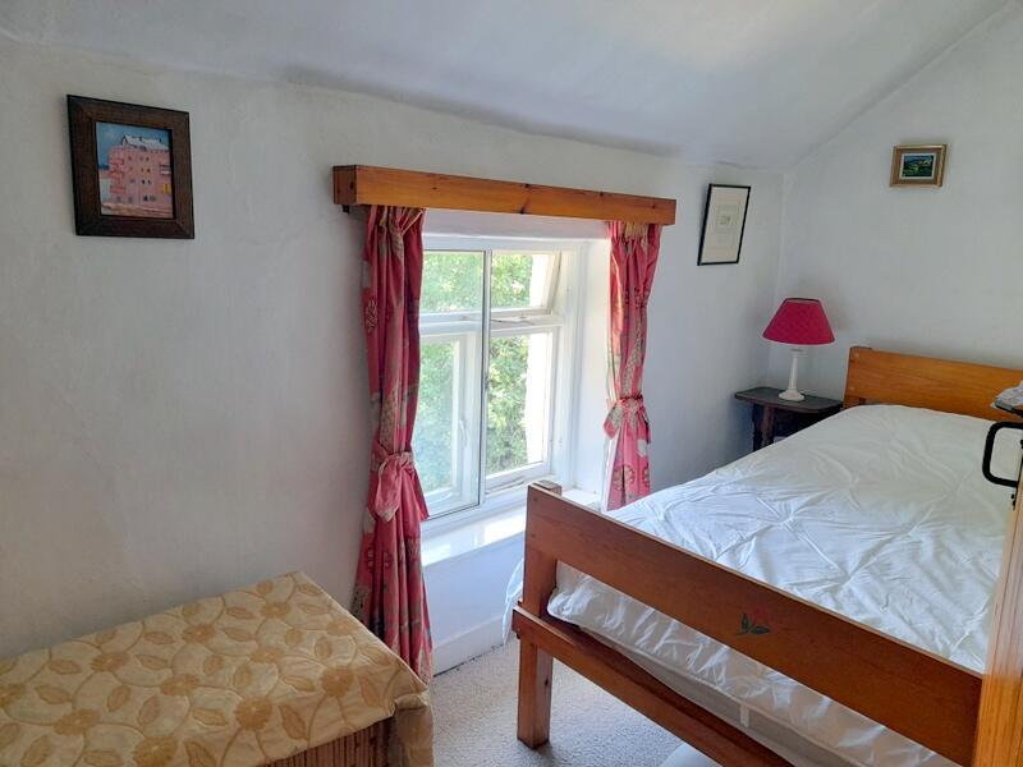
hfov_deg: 69.4
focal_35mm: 25
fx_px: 739
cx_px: 512
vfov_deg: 54.9
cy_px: 384
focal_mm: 4.6
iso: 125
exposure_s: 1/60
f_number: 2
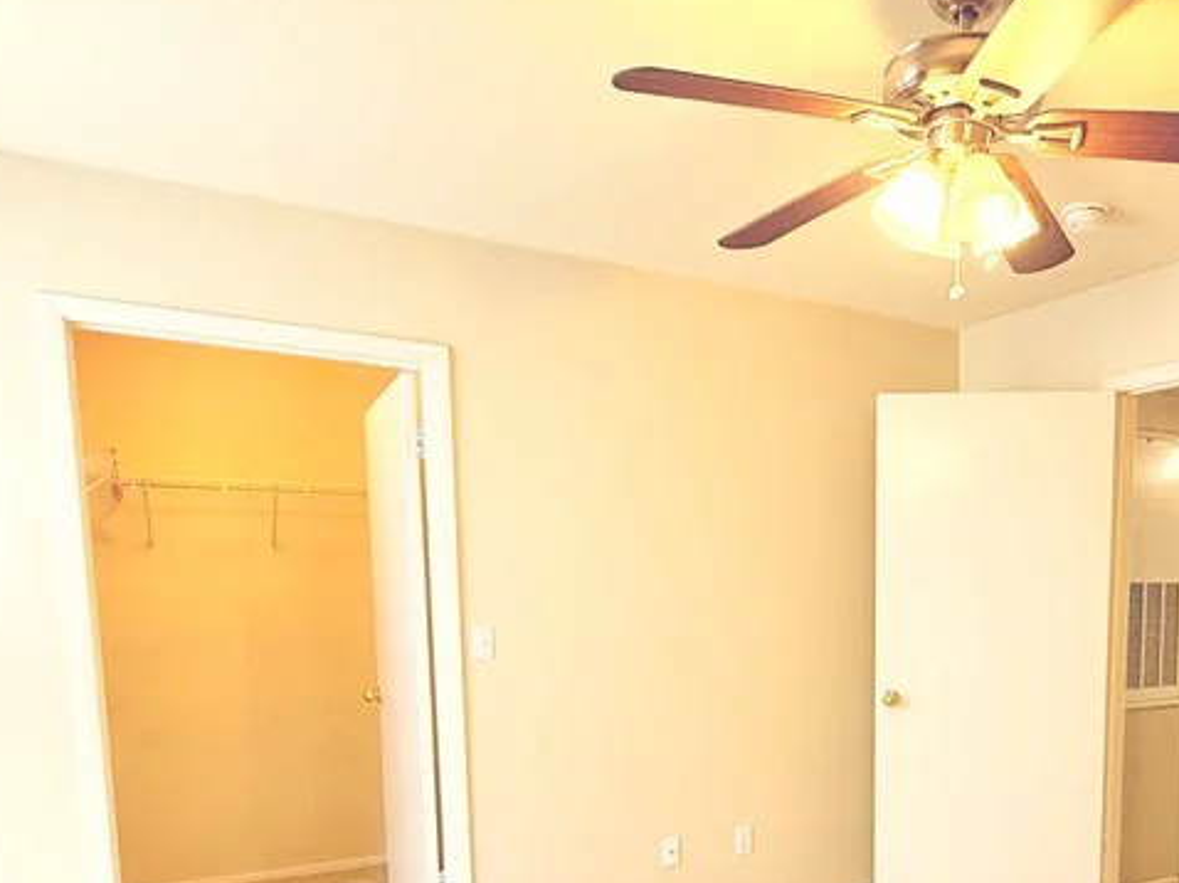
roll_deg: +0.3
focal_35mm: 30
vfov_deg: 44.3
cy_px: 715
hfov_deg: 57.9
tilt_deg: -6.5
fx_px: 1021
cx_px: 831
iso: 200
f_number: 2.2
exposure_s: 1/60
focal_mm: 2.22
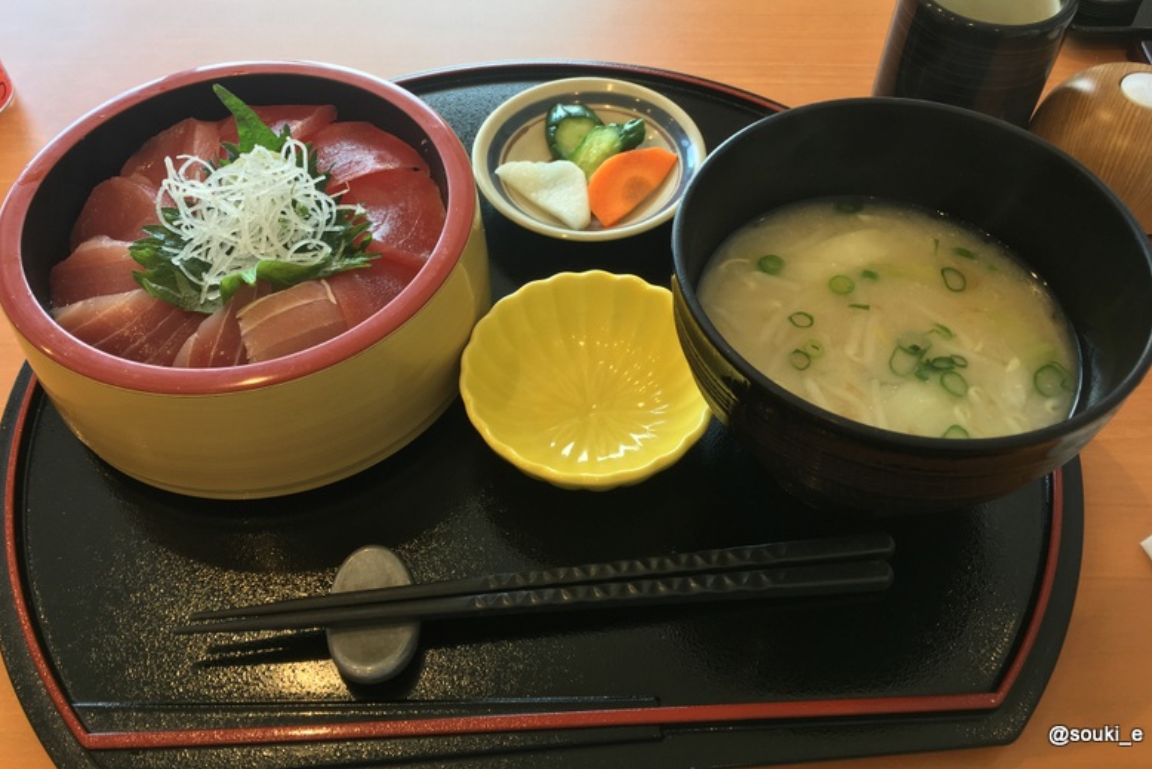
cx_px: 580
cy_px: 326
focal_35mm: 31
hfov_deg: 60.3
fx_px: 992
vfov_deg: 42.2
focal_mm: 4.15
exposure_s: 1/40
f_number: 2.2
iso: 25
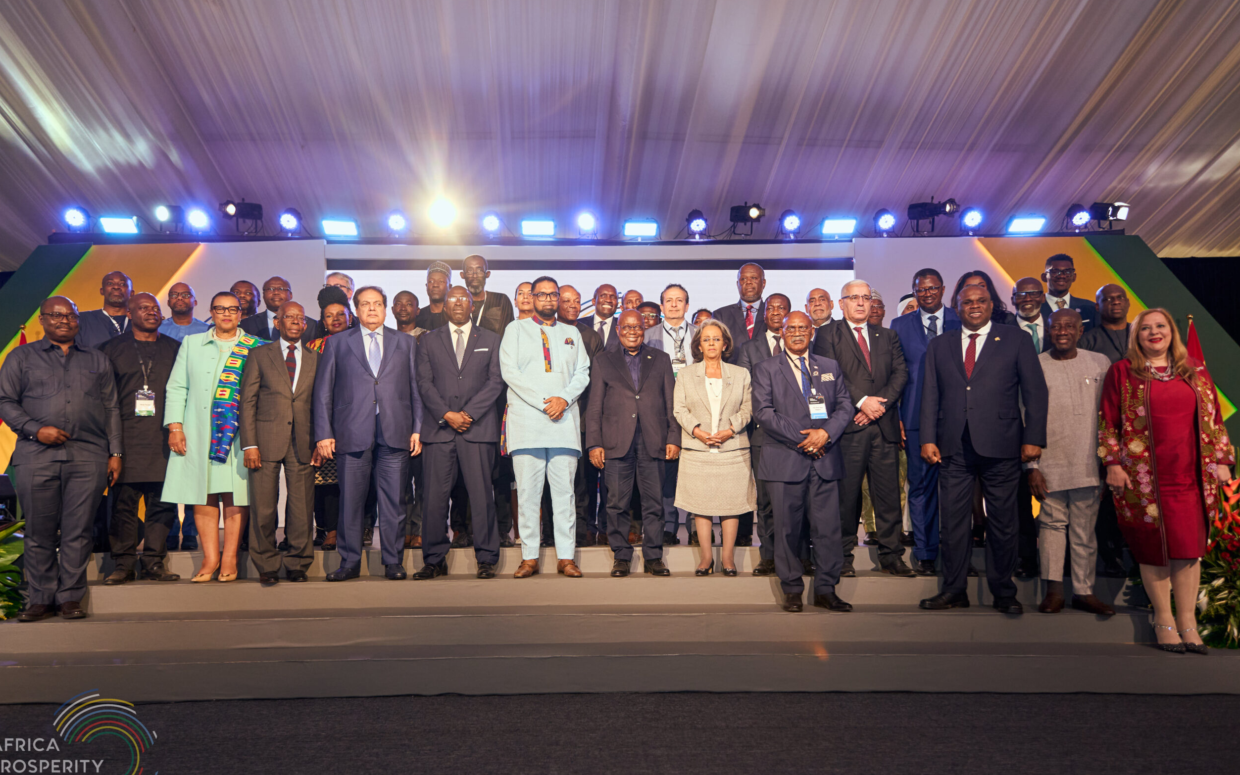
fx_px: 845
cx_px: 619
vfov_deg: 49.3
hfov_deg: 72.5
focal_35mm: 25
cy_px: 412
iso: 500
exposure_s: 1/200
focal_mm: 24
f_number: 2.8
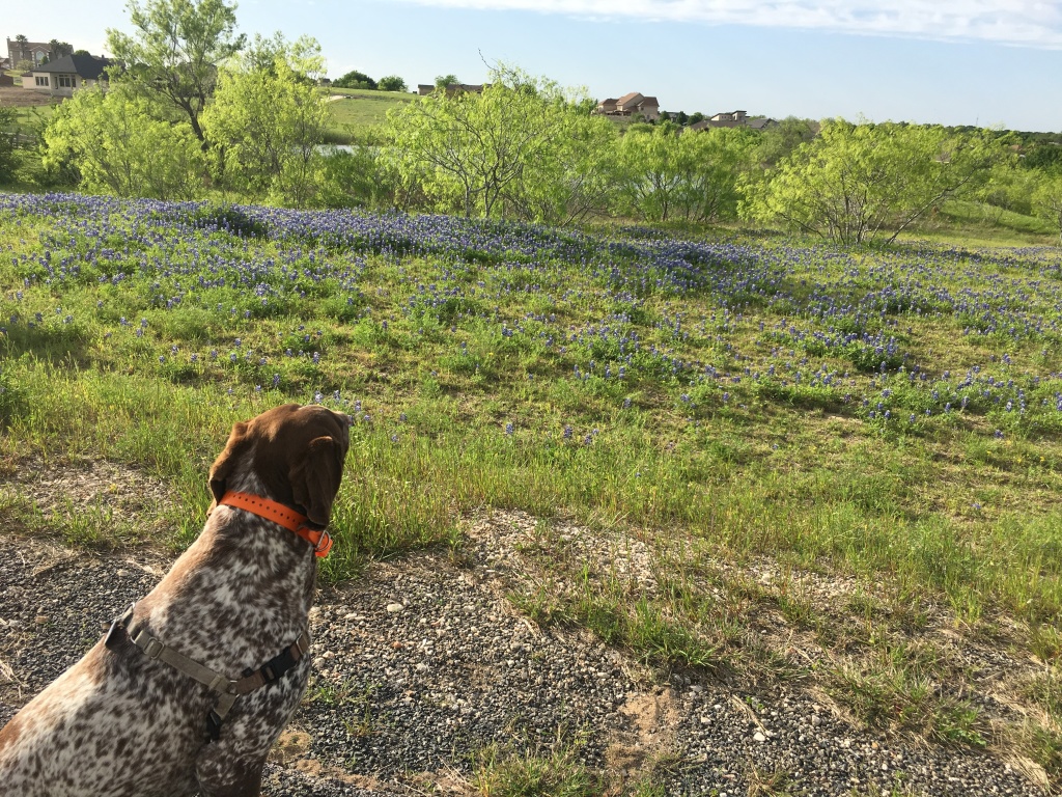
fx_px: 890
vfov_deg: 48.2
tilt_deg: -16.2
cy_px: 398
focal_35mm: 29
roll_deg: -2.1
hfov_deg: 61.7
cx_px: 531
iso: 25
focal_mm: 4.15
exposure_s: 1/1326
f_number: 2.2
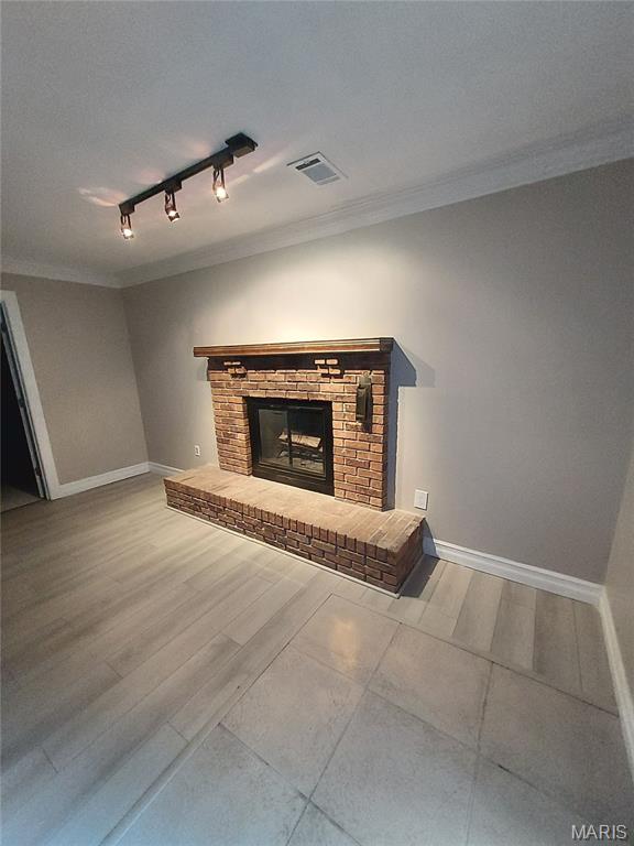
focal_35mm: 13
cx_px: 317
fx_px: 317
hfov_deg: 89.9
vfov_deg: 106.2
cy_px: 423
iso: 320
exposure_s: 1/40
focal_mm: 1.42
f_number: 2.2
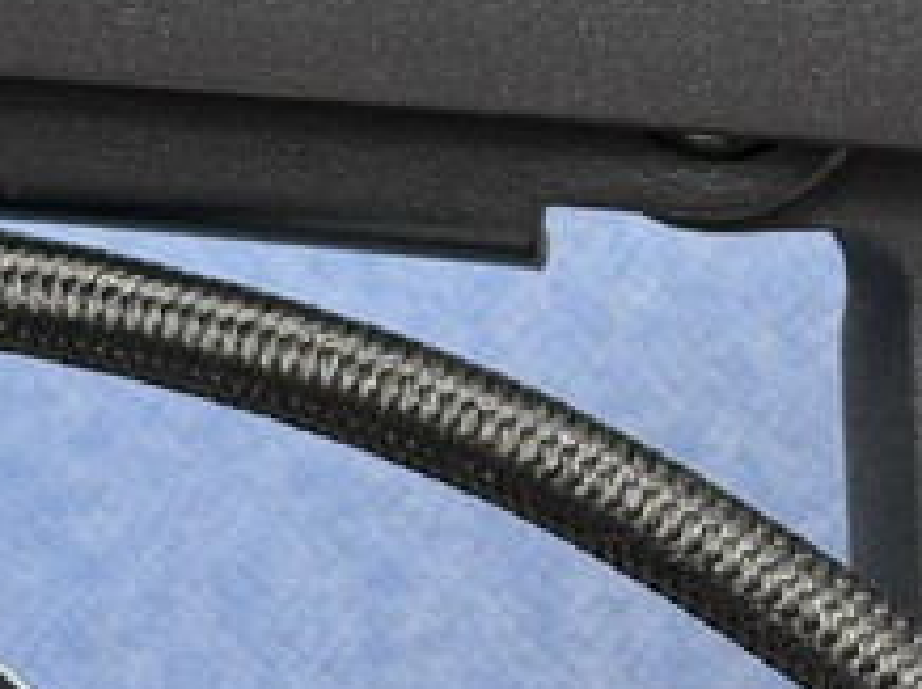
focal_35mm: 172
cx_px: 499
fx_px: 4576
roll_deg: +1.0
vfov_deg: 8.5
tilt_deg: -7.7
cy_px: -78
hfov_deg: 11.5
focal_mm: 6.76
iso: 200
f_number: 1.78
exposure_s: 1/60
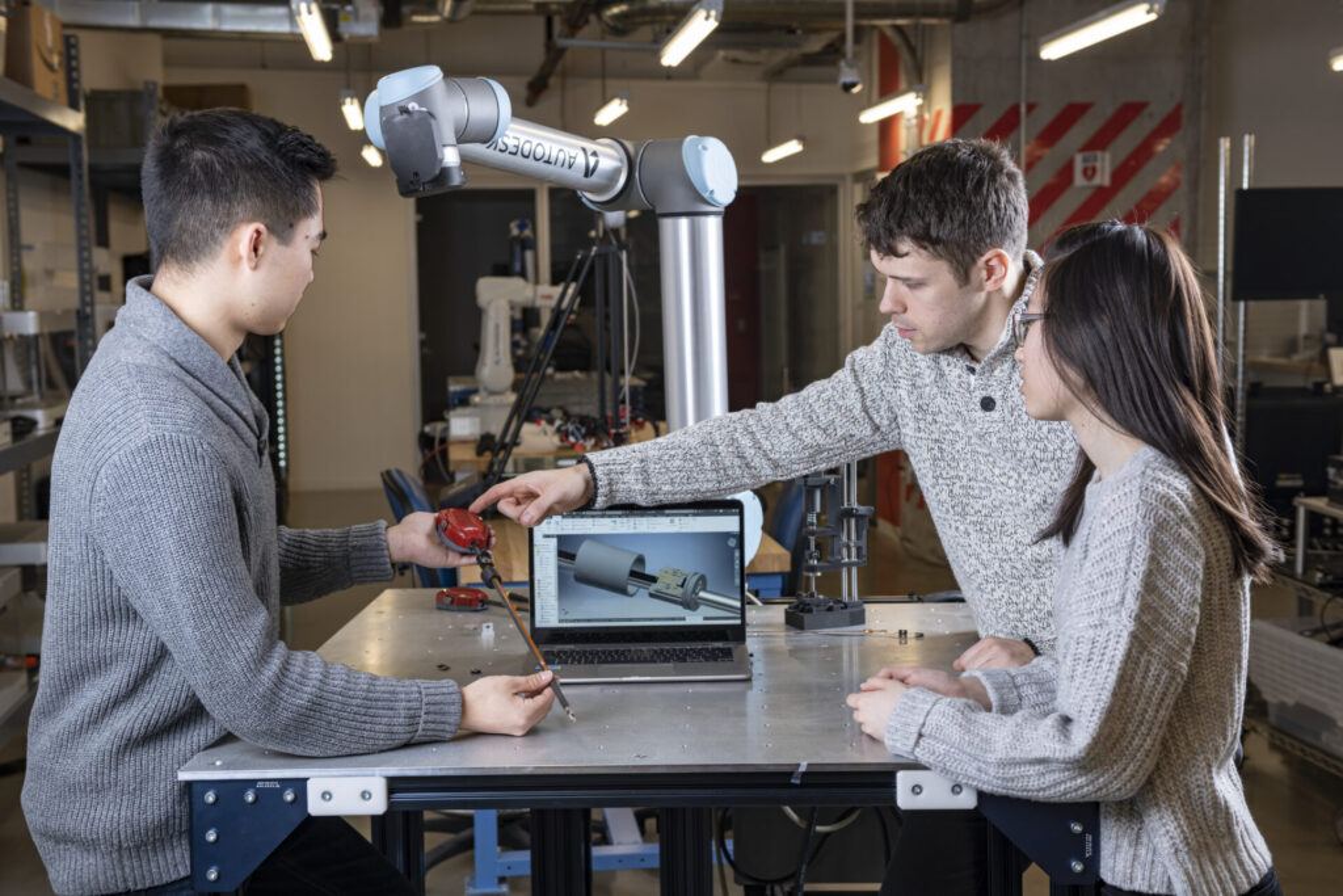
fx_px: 1791
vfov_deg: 28.1
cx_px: 672
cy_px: 448
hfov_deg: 41.1
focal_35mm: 48
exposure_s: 1/40
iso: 125
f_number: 5
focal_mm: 48
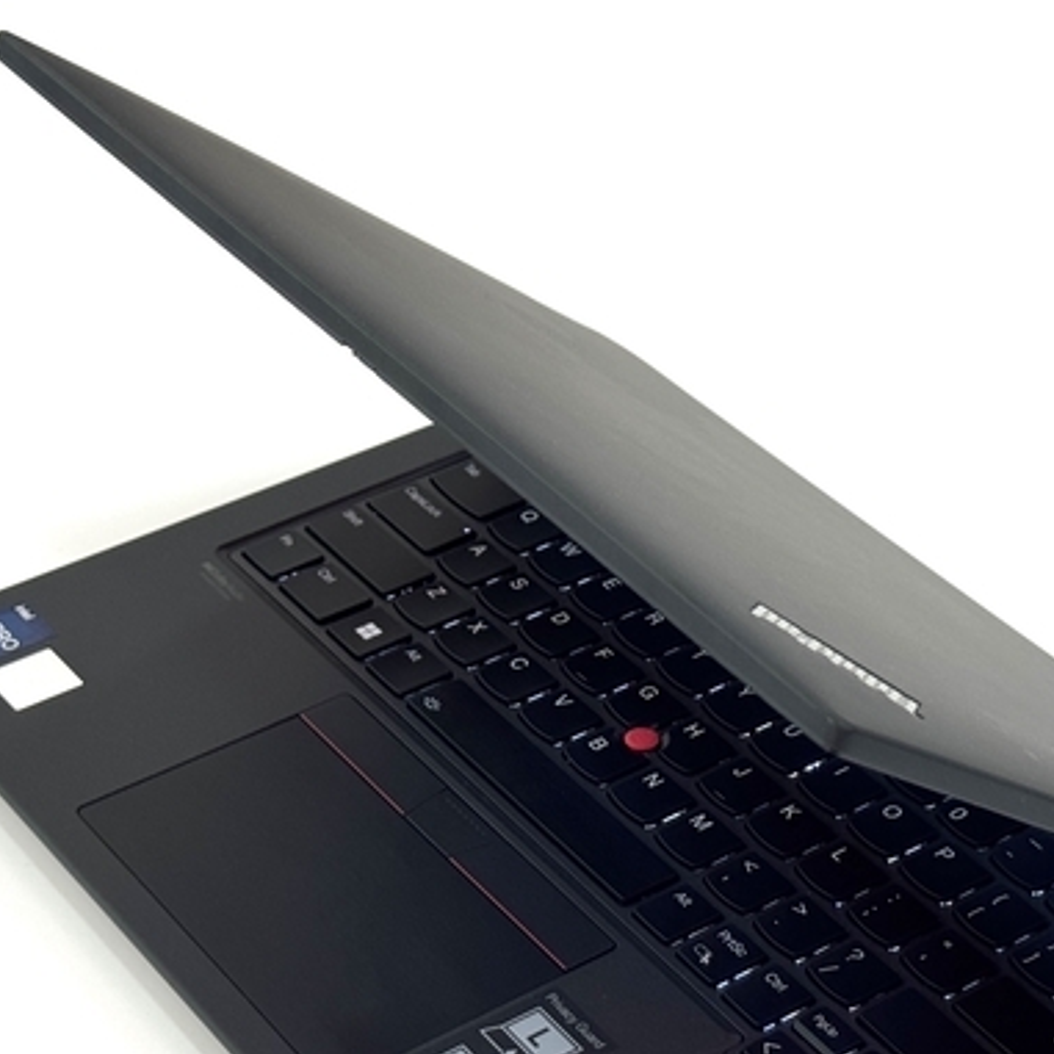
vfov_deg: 19.4
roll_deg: +0.9
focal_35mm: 89
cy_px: 700
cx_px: 656
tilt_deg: -38.7
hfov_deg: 19.5
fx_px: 3066
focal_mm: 6.76
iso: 64
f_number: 1.78
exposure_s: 1/122
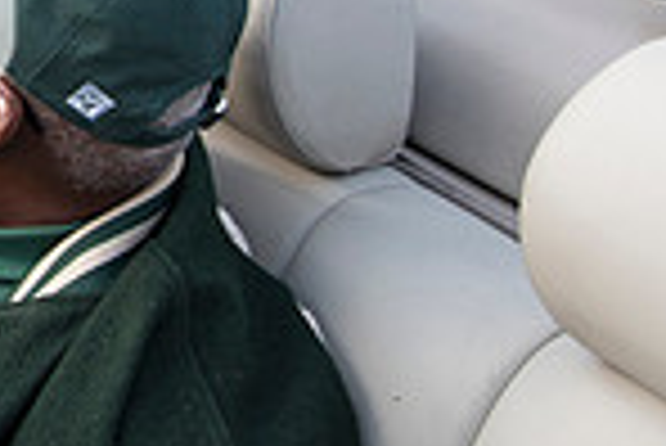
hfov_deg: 19.1
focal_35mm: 94
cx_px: -324
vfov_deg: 14.3
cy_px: -16
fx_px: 1741
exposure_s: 1/320
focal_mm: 24
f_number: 4.5
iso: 250
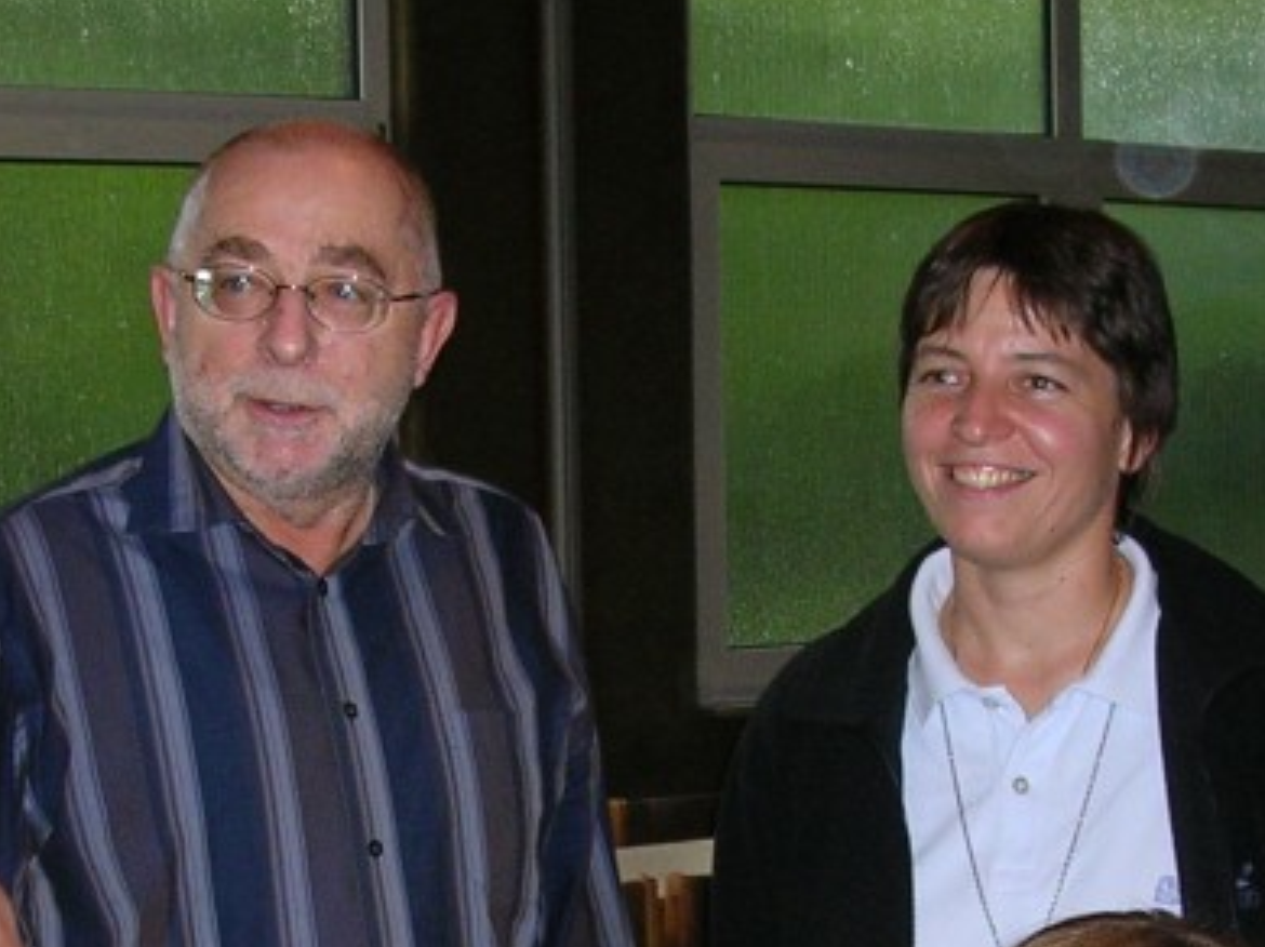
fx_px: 1424
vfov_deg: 36.8
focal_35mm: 39
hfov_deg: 47.9
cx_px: 642
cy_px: 474
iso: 75
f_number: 2.8
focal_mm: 5.8
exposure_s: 1/60.1
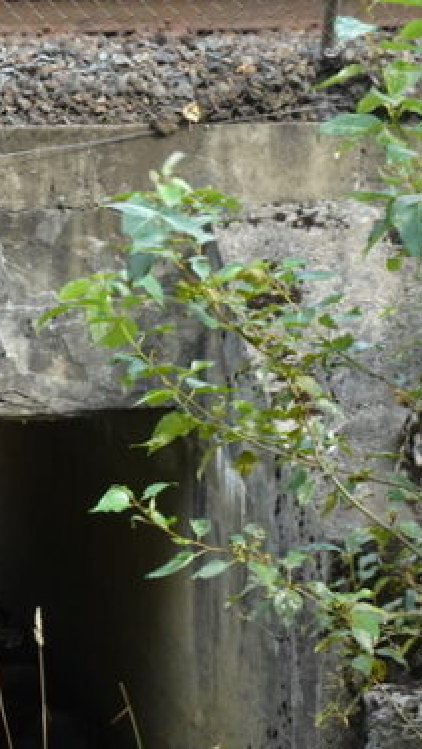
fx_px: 3753
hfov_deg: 6.4
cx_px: -92
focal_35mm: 189
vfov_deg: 11.4
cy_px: 542
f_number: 5
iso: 160
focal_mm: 13.45
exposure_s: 1/100
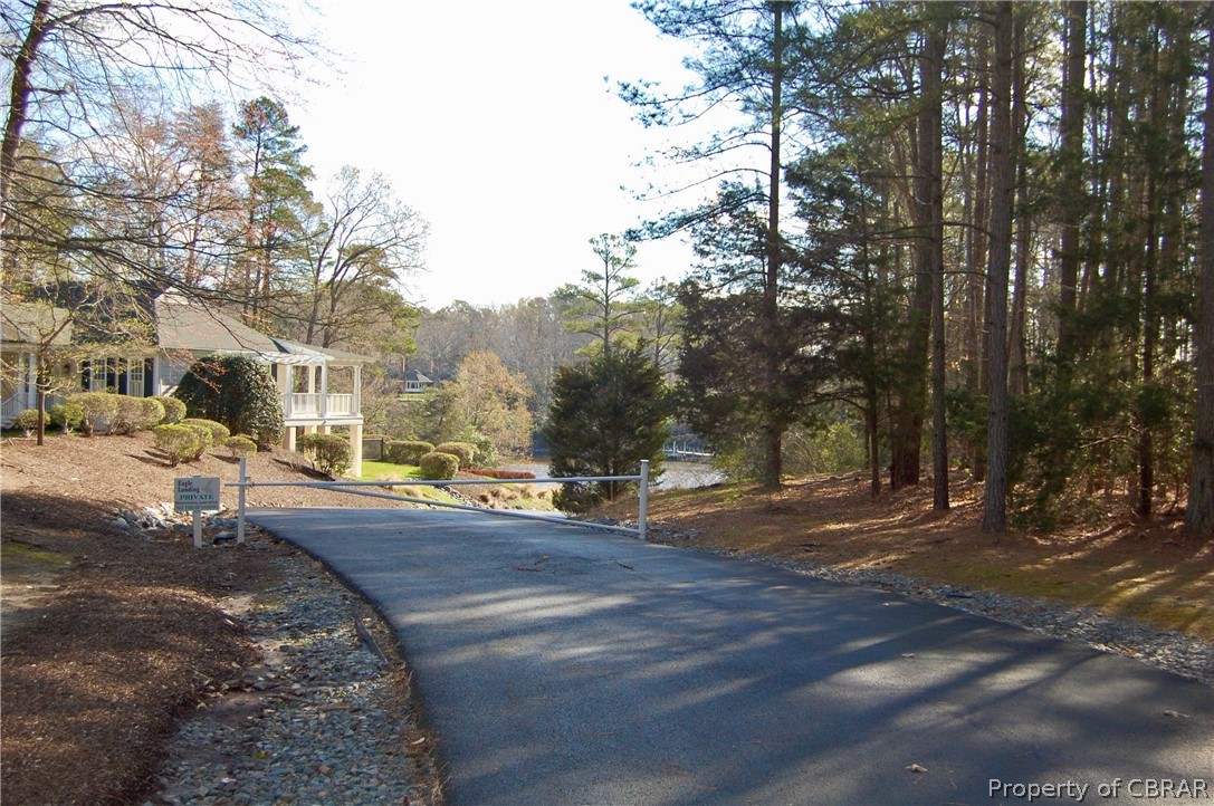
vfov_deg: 34.1
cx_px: 607
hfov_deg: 49.6
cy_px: 403
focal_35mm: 39
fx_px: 1314
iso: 400
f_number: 5.6
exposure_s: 1/500
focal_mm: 26
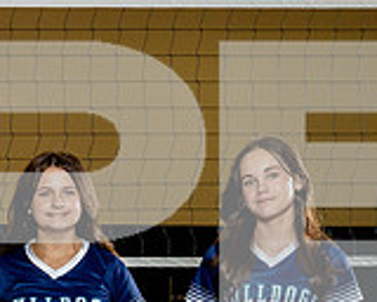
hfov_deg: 13.9
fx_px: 1473
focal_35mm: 132
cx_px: -148
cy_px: 482
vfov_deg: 11.1
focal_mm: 32
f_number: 8
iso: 1250
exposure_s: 1/250
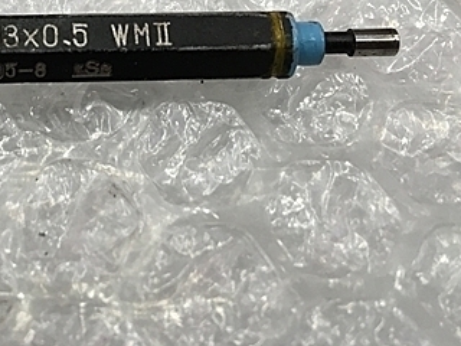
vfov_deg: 24.4
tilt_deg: -57.8
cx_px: 69
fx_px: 772
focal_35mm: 58
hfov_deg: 32.0
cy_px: 26
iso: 32
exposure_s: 1/30
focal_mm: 4.15
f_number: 2.2
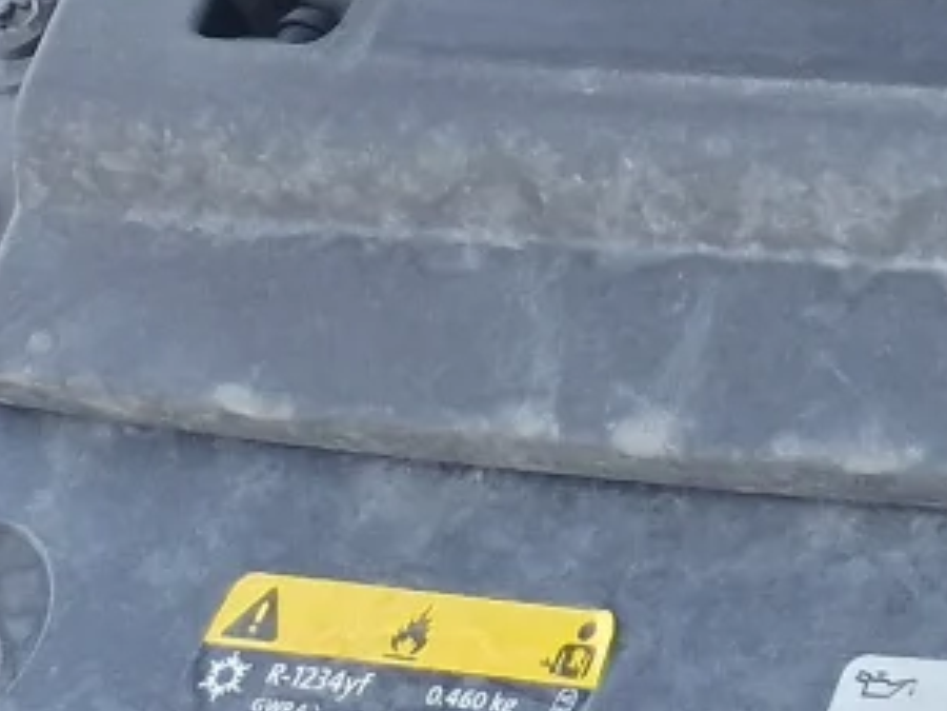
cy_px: -1409
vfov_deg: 8.5
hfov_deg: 10.5
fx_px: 4022
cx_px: 2611
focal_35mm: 147
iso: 50
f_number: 1.8
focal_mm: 6.4
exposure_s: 1/180
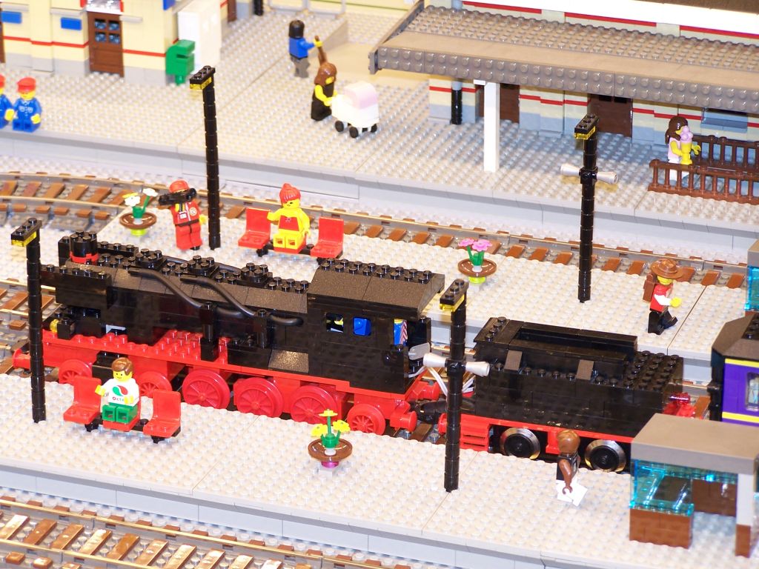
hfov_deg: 14.2
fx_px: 3048
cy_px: 284
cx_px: 380
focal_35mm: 139
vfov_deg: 10.7
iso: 80
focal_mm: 23.1
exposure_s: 1/2
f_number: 3.2
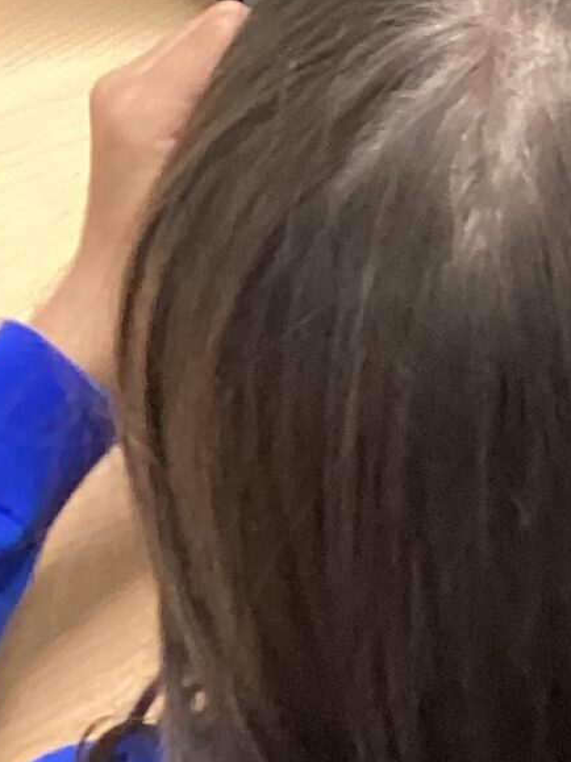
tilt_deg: -43.8
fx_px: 3014
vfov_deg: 14.2
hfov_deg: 10.2
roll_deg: +0.1
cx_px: 1037
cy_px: 36
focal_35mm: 137
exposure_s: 1/50
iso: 125
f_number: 2.4
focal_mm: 3.3
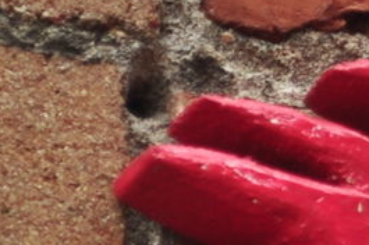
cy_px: 314
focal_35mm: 597
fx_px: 6108
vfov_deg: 2.3
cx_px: 1032
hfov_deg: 3.4
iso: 200
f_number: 6.3
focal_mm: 55
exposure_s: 1/160
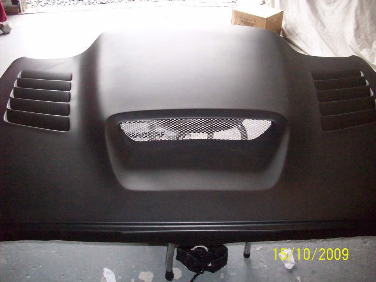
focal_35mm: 37
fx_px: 402
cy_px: 141
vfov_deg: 38.7
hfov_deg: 50.1
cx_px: 188
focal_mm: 6.2
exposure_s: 1/128
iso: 800
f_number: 2.8
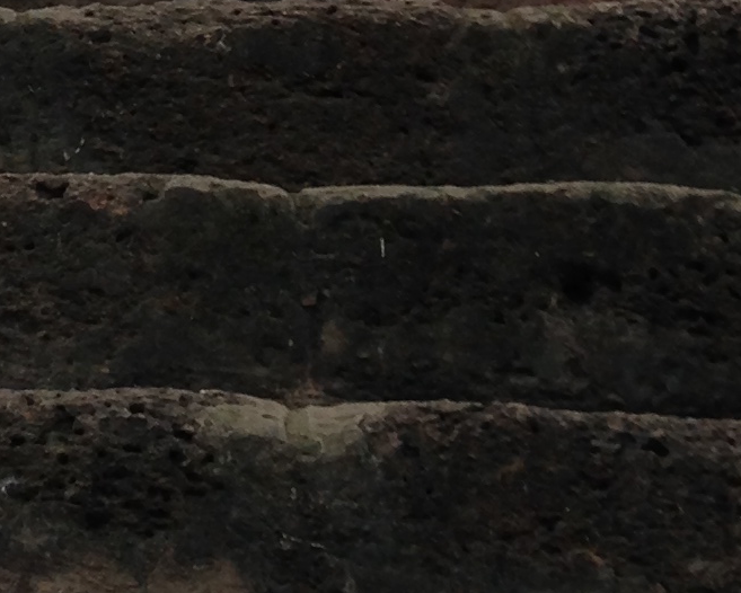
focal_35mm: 160
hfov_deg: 11.7
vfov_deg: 8.8
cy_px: -791
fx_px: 3510
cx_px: -214
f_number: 2.4
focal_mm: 4.12
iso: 50
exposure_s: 1/152
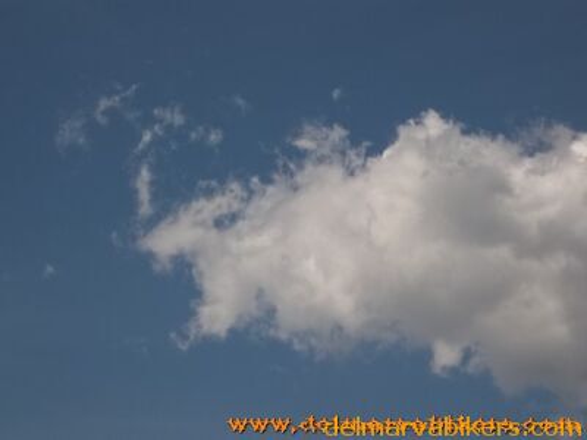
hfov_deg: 16.8
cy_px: 220
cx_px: 294
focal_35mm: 117
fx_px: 1984
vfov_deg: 12.7
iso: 80
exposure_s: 1/250
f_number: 13.7
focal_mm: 21
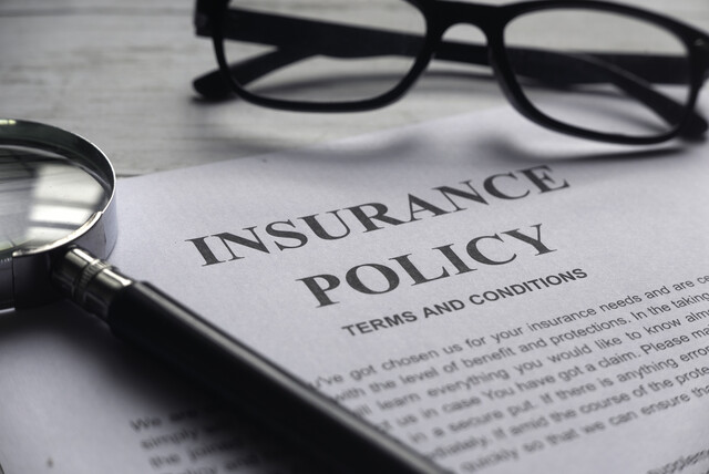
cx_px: 354
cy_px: 237
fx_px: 1478
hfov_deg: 27.0
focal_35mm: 75
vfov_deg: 18.2
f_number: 4
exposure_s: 1/125
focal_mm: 34
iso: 200
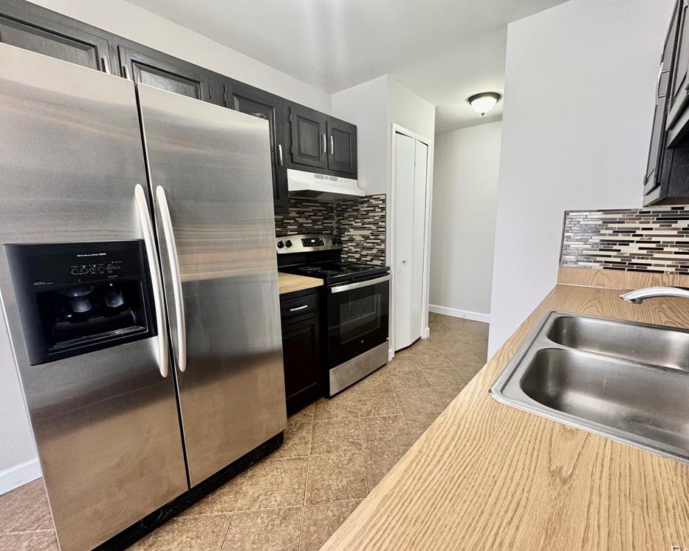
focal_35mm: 15
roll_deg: +0.5
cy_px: 280
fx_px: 306
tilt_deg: -10.1
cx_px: 368
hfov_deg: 96.7
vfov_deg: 84.0
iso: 200
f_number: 2.2
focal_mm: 2.22
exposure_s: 1/60
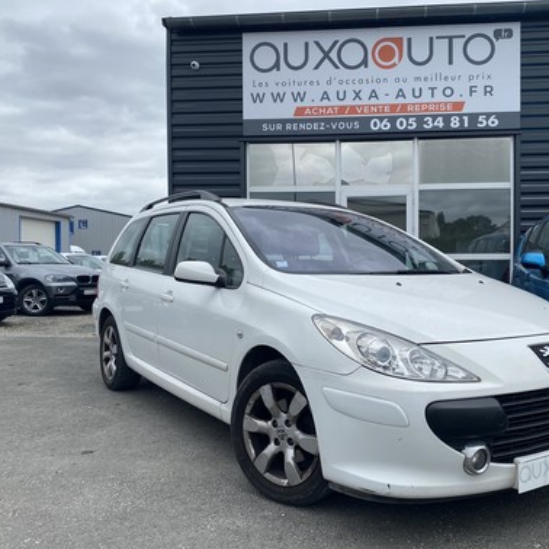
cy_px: 274
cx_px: 334
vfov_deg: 52.5
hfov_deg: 52.1
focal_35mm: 31
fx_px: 556
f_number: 1.8
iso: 32
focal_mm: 4.25
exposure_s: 1/2315
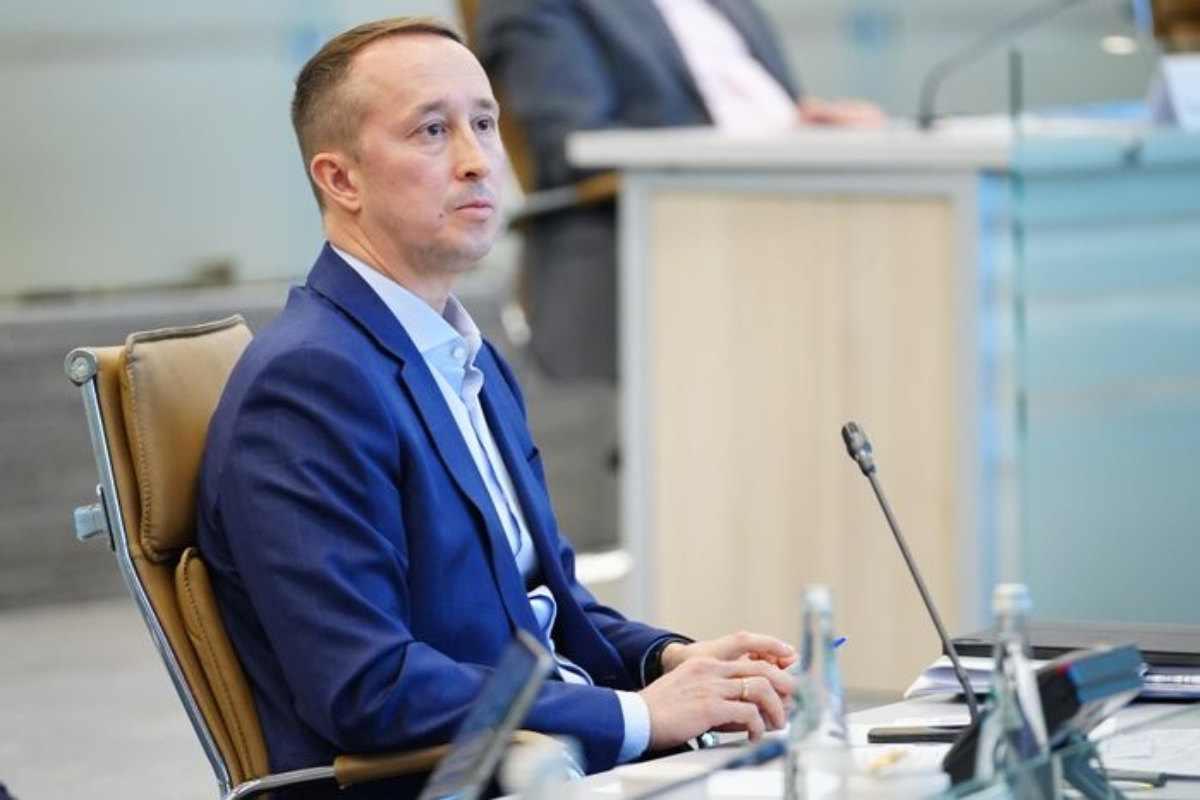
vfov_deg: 5.1
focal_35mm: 271
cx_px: 600
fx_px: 9033
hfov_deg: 7.6
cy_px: 400
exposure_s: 1/250
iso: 2500
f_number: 2.8
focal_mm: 181
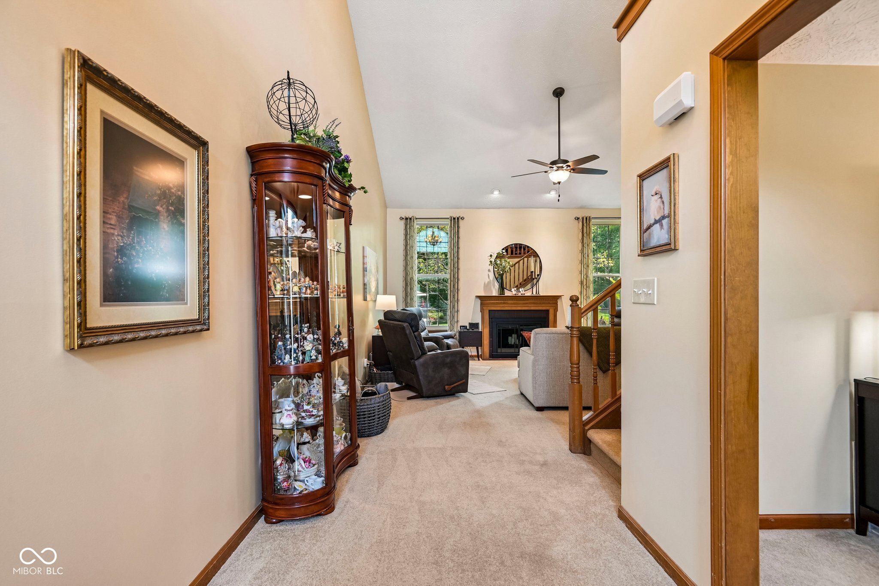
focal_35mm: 16
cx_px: 440
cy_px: 293
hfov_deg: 96.7
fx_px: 391
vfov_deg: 73.7
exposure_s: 1/15
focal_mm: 16
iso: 360
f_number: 8
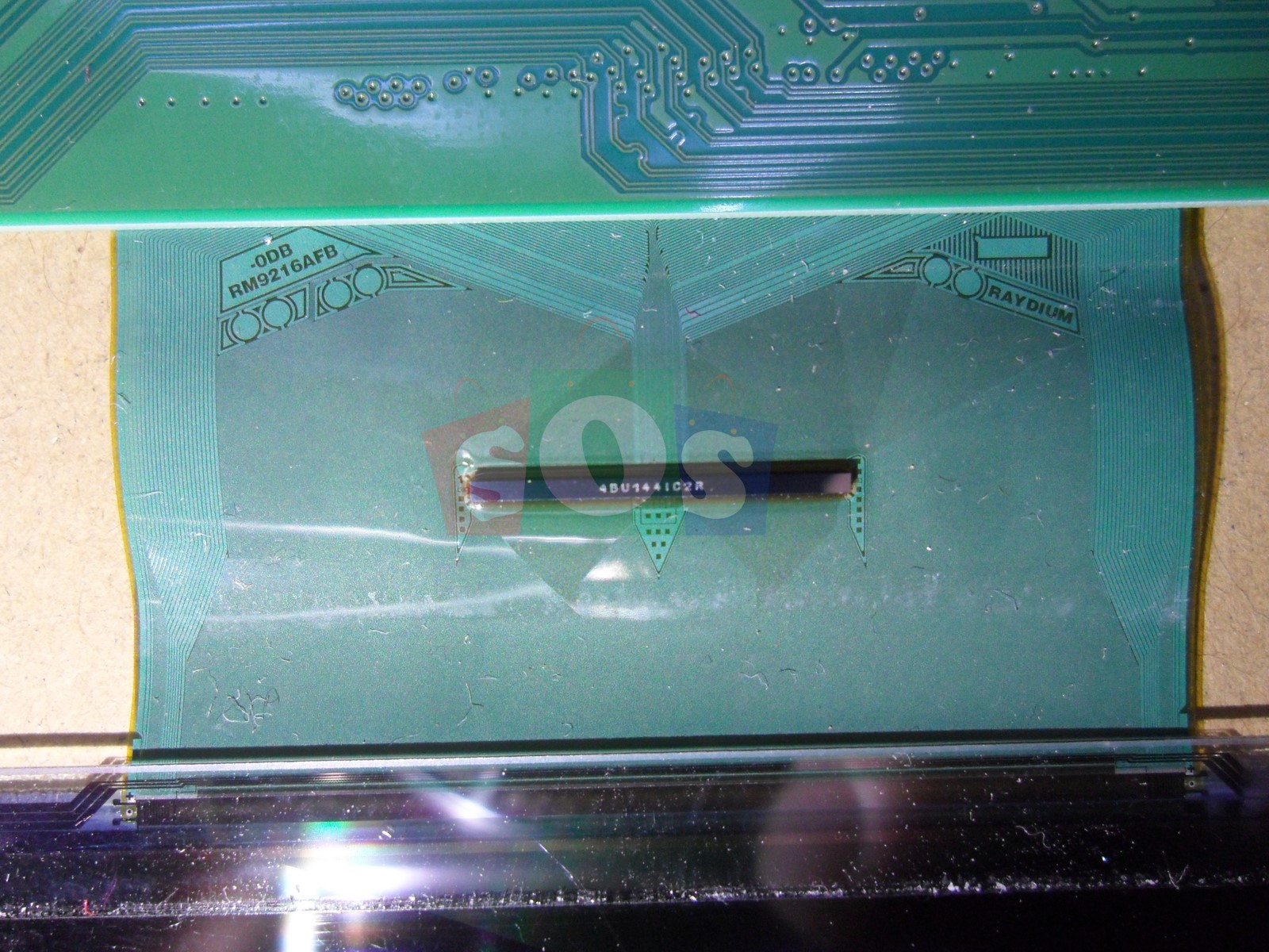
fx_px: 990
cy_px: 476
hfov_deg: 65.3
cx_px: 634
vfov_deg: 51.4
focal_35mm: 27
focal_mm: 4.9
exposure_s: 1/45
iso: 200
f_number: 3.5
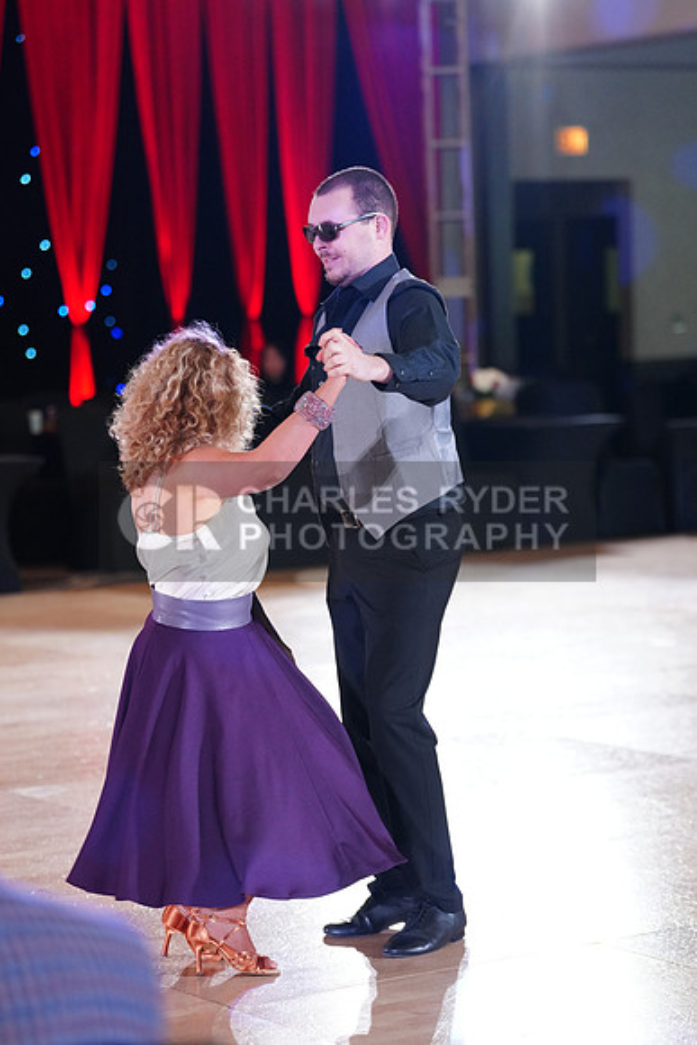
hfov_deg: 13.2
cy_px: 522
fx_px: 3018
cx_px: 348
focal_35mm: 104
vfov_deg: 19.6
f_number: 2.8
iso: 2500
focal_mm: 104
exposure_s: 1/400
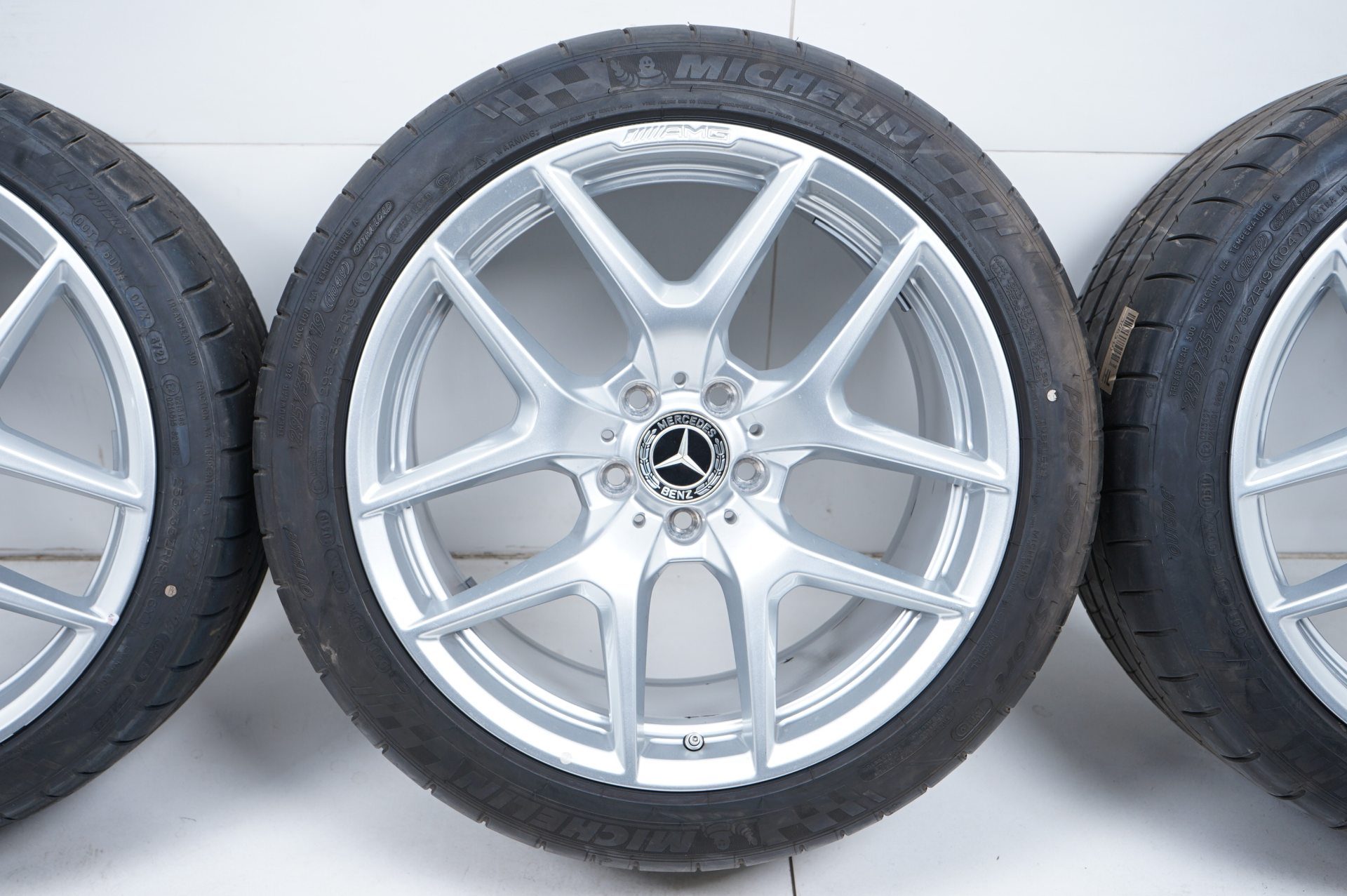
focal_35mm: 44
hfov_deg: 44.5
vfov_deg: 30.5
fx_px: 1645
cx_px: 674
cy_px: 448
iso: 250
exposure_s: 1/125
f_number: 7.1
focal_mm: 44
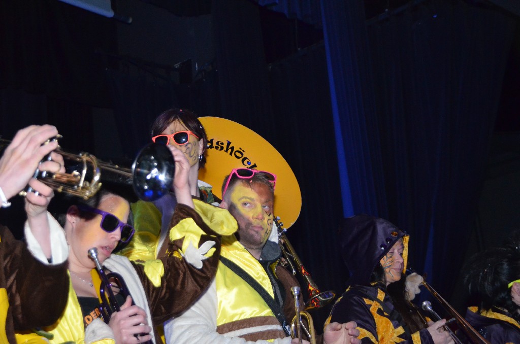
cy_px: 172
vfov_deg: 17.4
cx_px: 260
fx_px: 1124
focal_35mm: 78
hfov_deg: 26.0
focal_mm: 52
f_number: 4.8
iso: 3200
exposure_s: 1/60
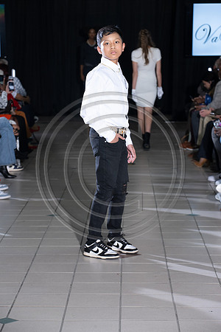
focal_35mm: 112
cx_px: 110
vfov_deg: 18.3
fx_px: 1031
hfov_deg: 12.2
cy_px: 166
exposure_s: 1/160
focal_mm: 112
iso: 1250
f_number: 6.3
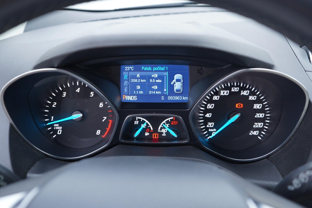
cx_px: 156
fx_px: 312
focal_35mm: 36
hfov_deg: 53.1
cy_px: 104
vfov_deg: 36.9
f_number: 2.8
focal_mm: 24
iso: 250
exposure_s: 1/40
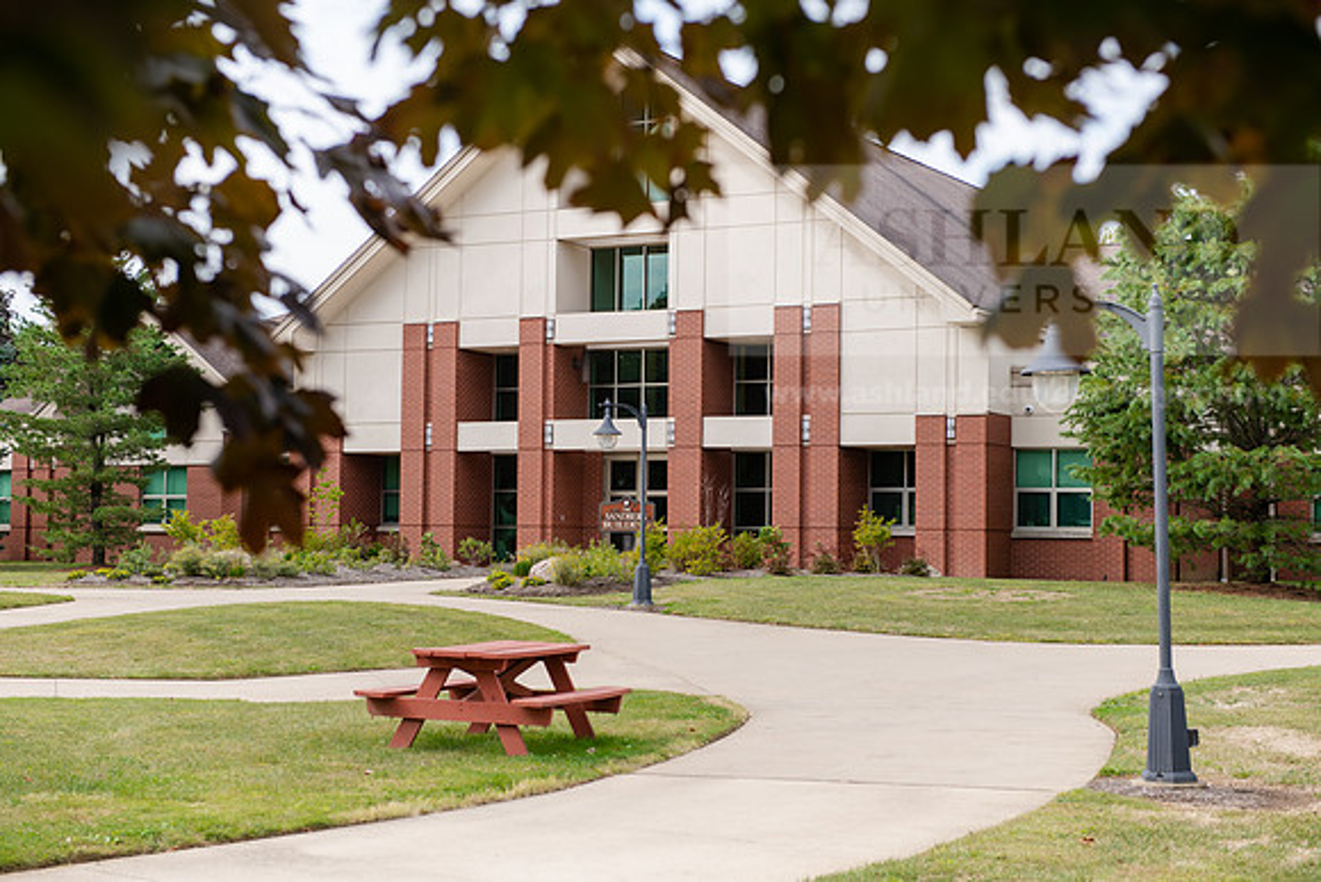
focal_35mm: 58
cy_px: 441
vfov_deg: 23.4
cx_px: 660
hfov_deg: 34.5
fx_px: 2129
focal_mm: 58
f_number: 4.5
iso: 125
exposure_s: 1/400
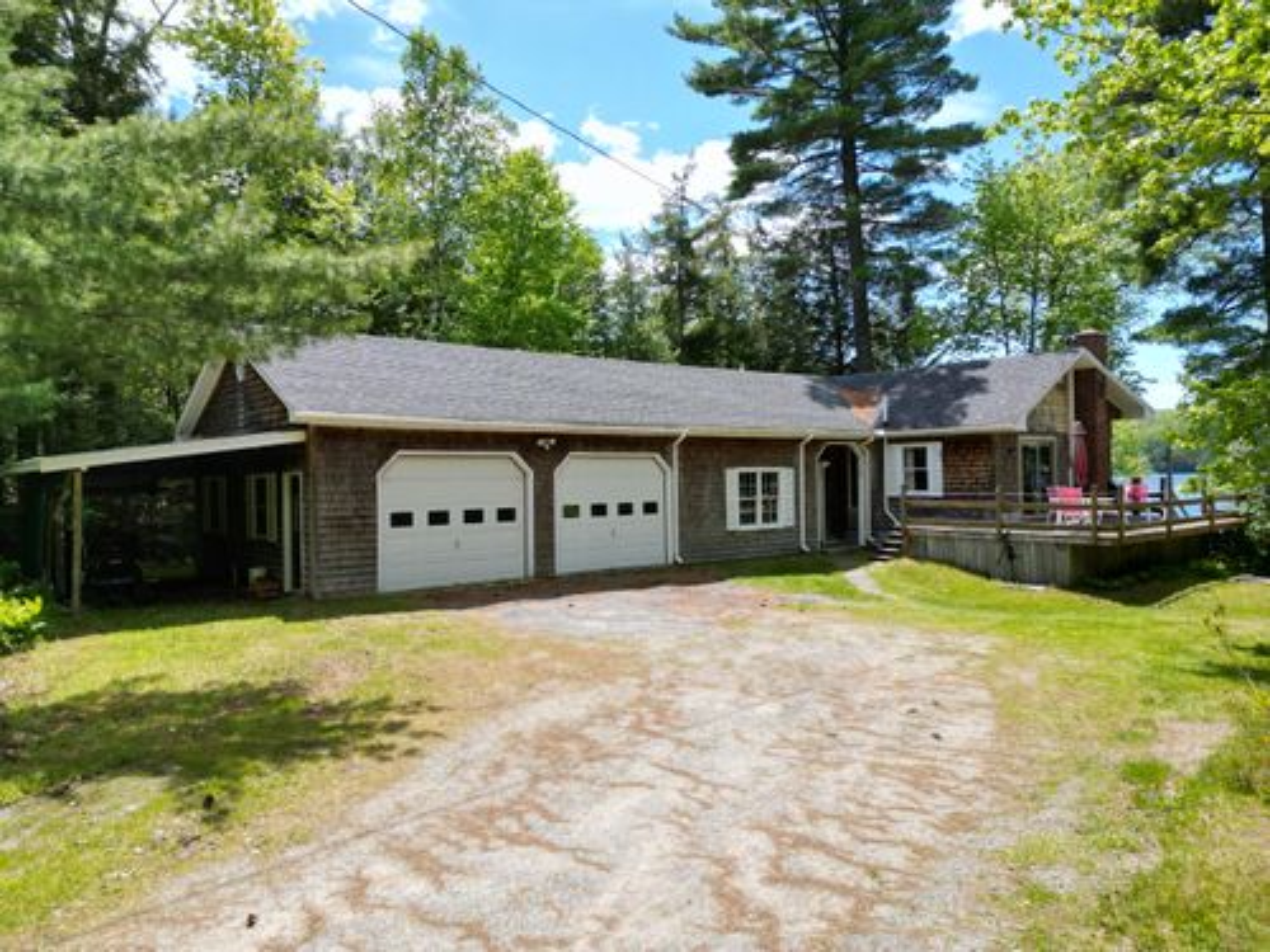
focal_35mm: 24
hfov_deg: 71.6
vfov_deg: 56.8
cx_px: 635
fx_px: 881
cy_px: 476
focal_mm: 6.72
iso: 110
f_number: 1.7
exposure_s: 1/2500
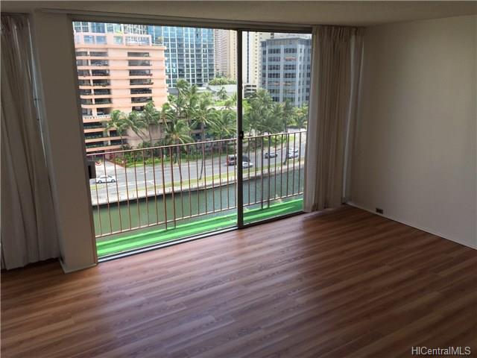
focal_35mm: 29
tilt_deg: -15.0
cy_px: 179
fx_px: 400
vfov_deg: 48.2
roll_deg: -0.5
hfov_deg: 61.7
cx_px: 238
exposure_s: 1/465
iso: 32
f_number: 2.2
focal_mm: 4.15
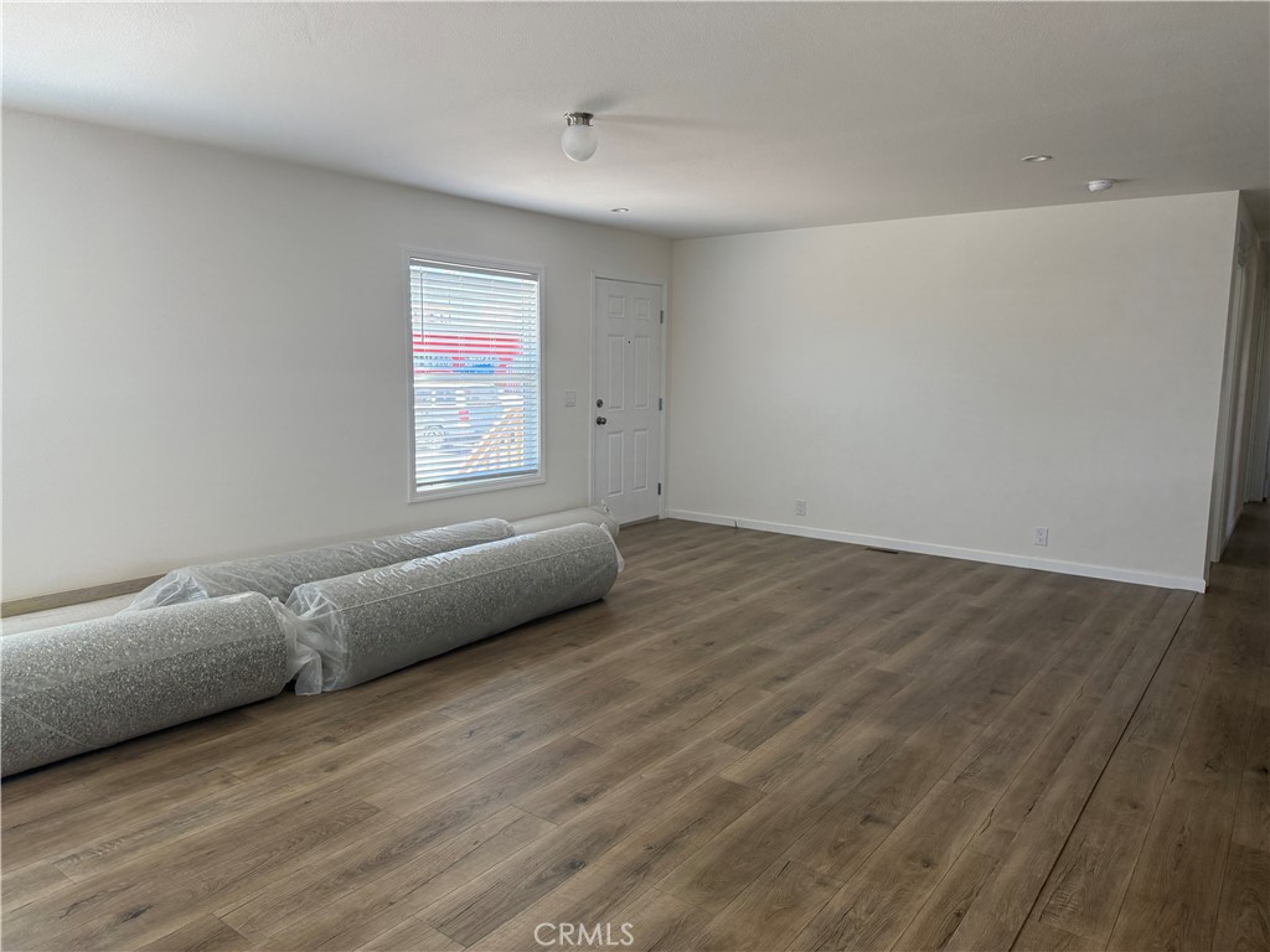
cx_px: 635
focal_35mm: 24
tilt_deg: -6.4
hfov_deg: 71.6
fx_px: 881
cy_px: 476
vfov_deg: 56.8
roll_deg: -1.4
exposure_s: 1/198
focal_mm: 6.76
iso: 200
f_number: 1.78
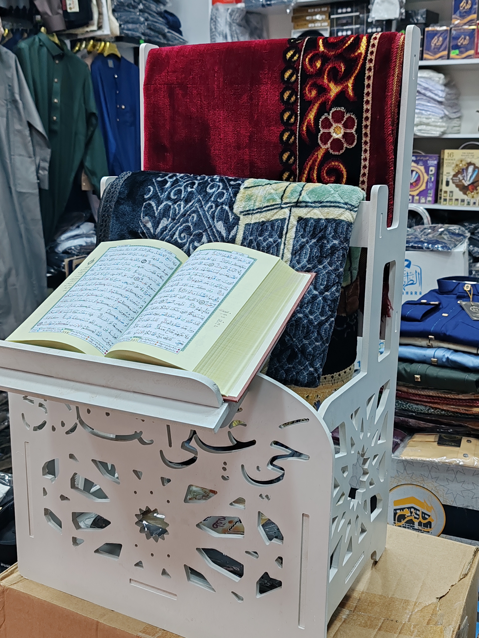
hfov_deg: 36.8
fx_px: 720
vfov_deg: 47.9
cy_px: 319
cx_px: 240
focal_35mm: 39
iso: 160
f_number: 1.9
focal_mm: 6.12
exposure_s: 1/100
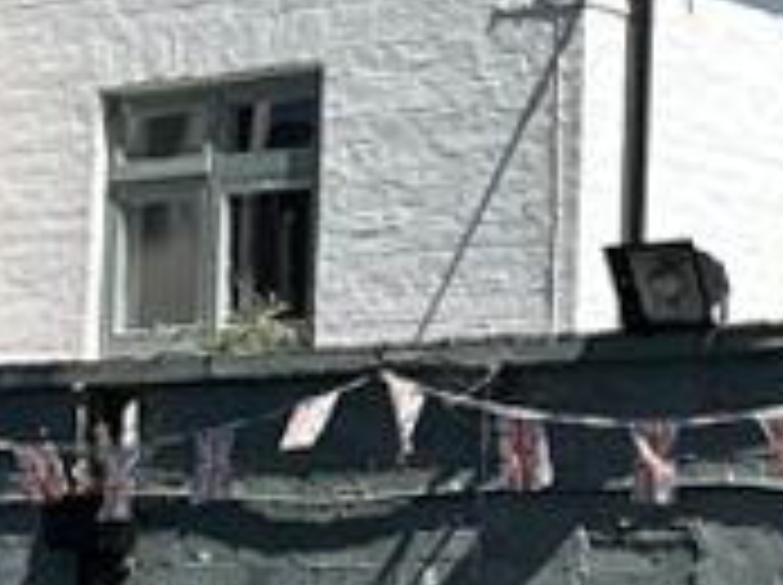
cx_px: 540
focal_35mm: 166
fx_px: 3750
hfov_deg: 11.9
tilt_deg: +6.0
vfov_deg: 8.9
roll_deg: -2.0
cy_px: 268
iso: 50
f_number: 1.5
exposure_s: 1/3257
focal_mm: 5.7
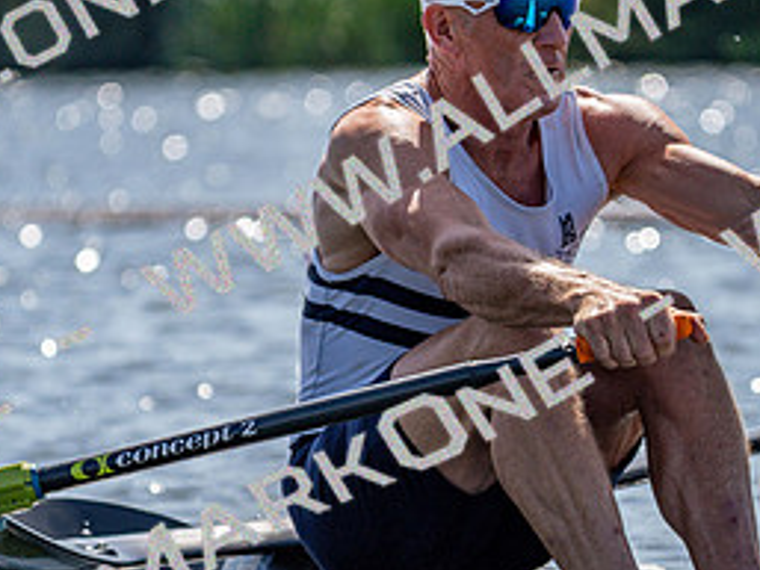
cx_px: 506
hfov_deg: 4.0
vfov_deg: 3.0
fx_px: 10829
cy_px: 323
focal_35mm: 493
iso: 200
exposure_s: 1/2000
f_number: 5.6
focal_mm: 227
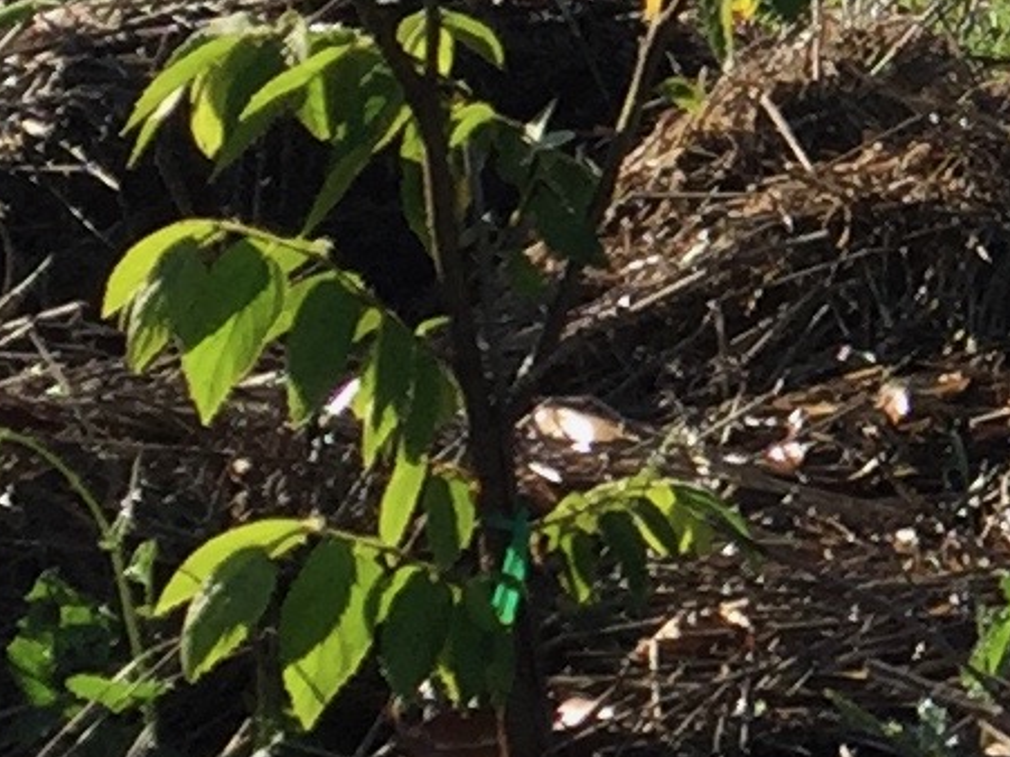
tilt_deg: -8.6
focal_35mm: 210
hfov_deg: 8.6
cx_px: 2439
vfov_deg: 7.1
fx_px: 6126
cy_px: 316
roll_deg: -3.2
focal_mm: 4.15
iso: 32
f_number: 2.2
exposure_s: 1/1099
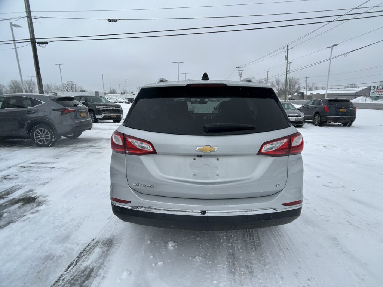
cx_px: 192
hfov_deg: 67.3
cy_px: 144
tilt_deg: -11.8
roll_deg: +0.5
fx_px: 288
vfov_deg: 53.1
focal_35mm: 26
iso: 50
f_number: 1.5
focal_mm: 5.7
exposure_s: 1/3571
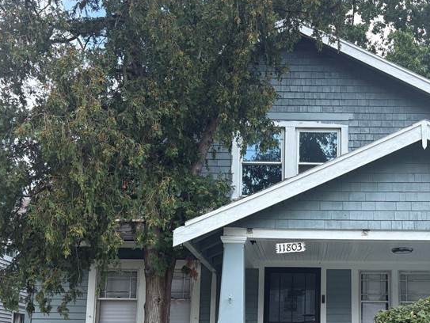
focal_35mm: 49
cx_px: 310
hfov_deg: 38.1
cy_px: 270
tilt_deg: +8.8
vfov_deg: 28.9
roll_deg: +0.0
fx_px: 609
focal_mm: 5.96
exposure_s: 1/1667
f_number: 1.6
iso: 50
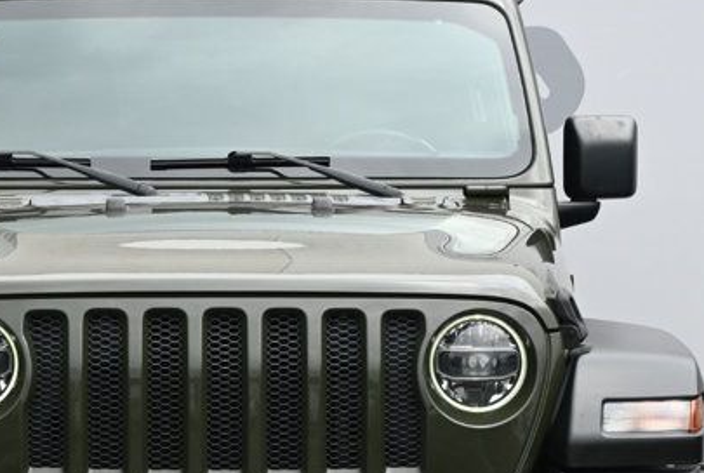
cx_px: 228
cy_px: 414
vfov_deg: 8.2
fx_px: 3273
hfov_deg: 12.3
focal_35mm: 167
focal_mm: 44
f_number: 6
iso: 200
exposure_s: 1/250
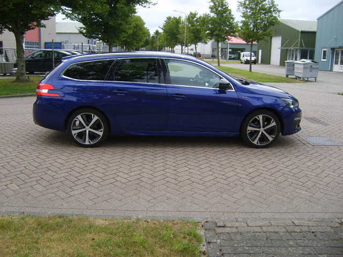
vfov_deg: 40.7
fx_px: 347
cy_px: 128
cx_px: 172
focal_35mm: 35
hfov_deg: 52.6
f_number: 2.8
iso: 50
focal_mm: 5.8
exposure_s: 1/350
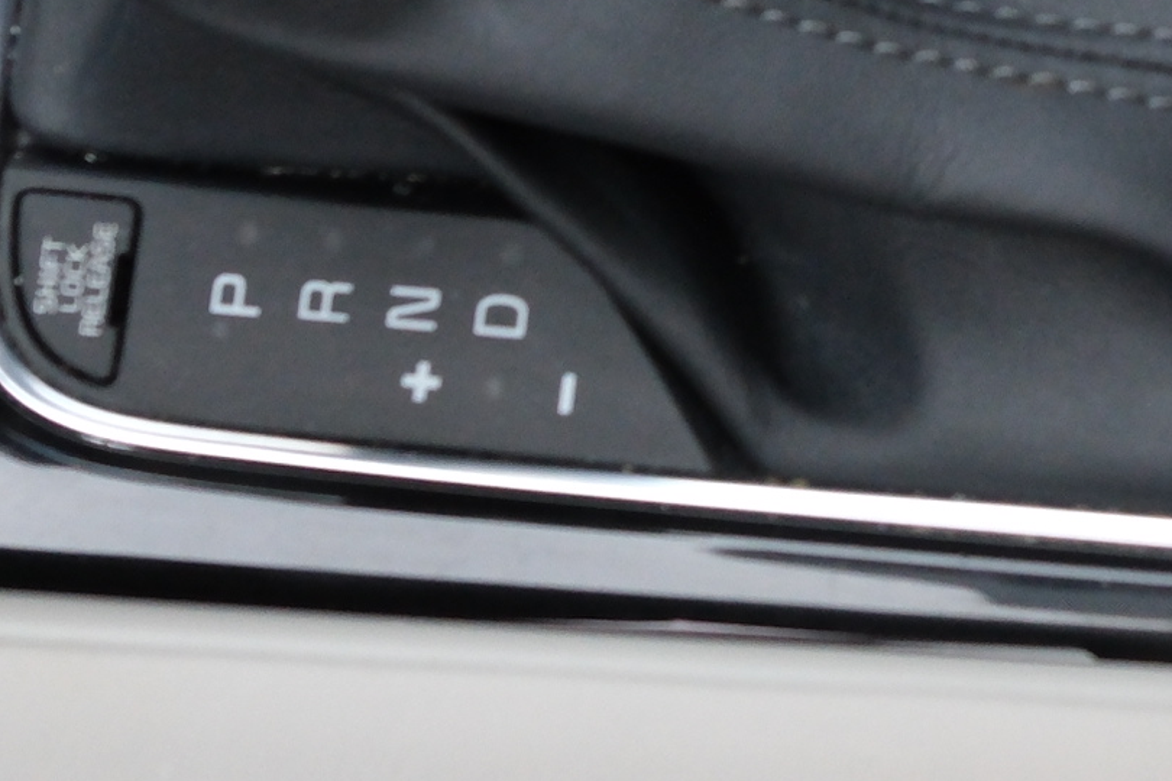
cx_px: 1476
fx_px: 5404
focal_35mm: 166
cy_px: -496
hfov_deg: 12.1
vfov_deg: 8.1
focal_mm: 23
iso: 1250
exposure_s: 1/250
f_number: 5
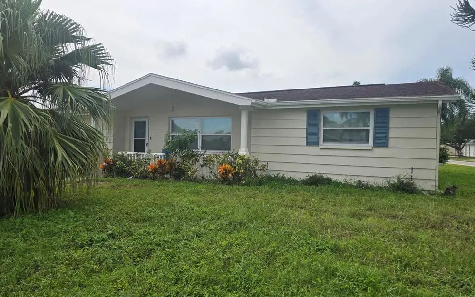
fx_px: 324
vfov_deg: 49.3
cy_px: 152
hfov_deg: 72.6
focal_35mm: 25
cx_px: 241
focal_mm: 6.3
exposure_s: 1/912
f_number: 1.7
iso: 12
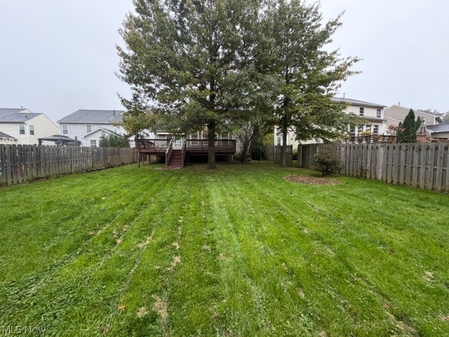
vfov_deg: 85.7
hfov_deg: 102.1
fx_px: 182
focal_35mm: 14
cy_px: 168
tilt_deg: -3.3
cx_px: 224
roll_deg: +0.4
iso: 200
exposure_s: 1/121
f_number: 2.2
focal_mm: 2.22
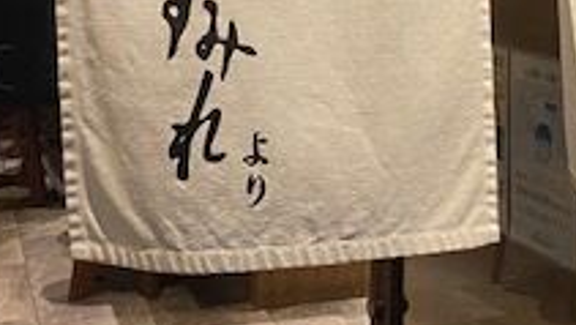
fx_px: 1314
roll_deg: -1.1
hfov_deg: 24.2
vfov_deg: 13.7
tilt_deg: -1.0
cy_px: -71
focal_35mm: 86
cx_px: 483
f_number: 1.8
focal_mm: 4.25
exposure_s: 1/50
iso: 160
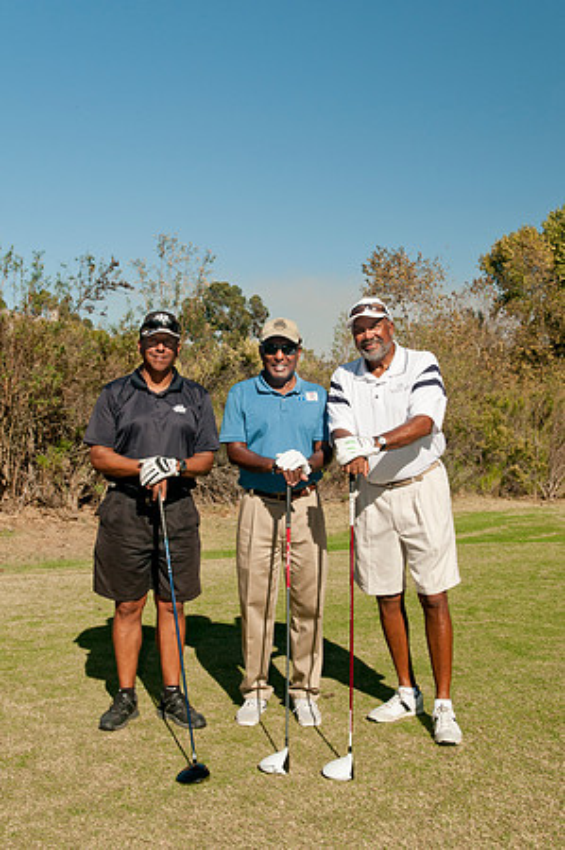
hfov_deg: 34.1
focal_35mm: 39
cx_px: 282
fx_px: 920
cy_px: 425
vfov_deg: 49.6
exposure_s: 1/320
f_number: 9
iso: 200
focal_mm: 26
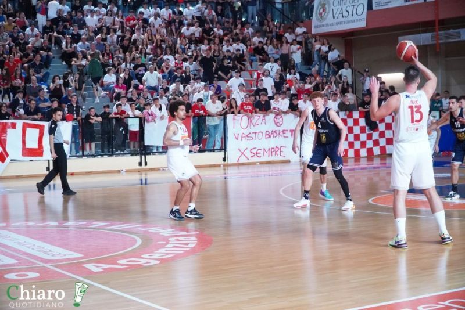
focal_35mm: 62
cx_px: 232
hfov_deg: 32.6
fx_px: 795
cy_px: 155
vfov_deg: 22.1
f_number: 4
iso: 5000
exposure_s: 1/800
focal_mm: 41
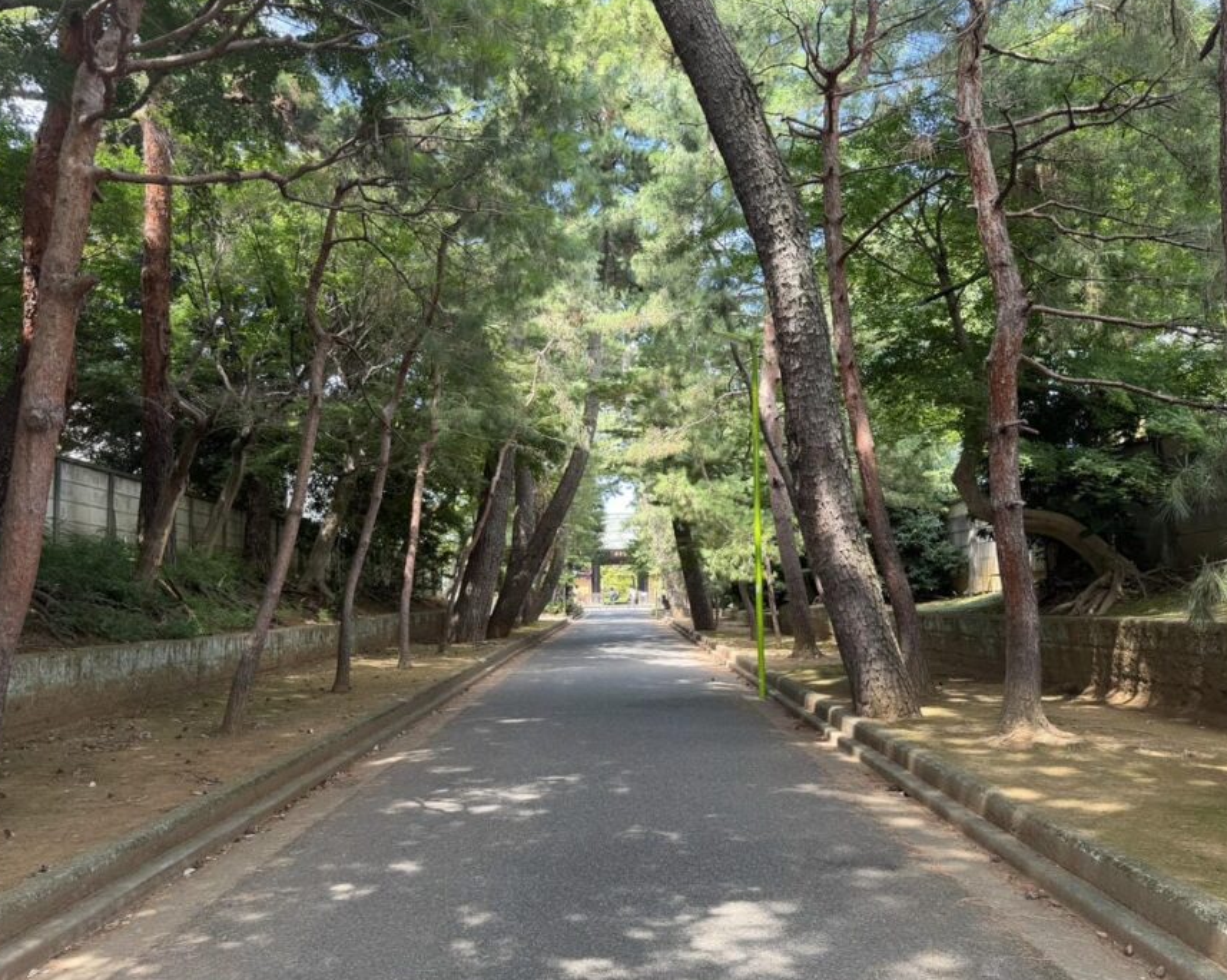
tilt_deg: +4.2
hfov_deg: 62.2
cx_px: 598
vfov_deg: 51.4
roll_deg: +1.4
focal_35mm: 28
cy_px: 534
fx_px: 1016
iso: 64
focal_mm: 6.76
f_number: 1.78
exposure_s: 1/152
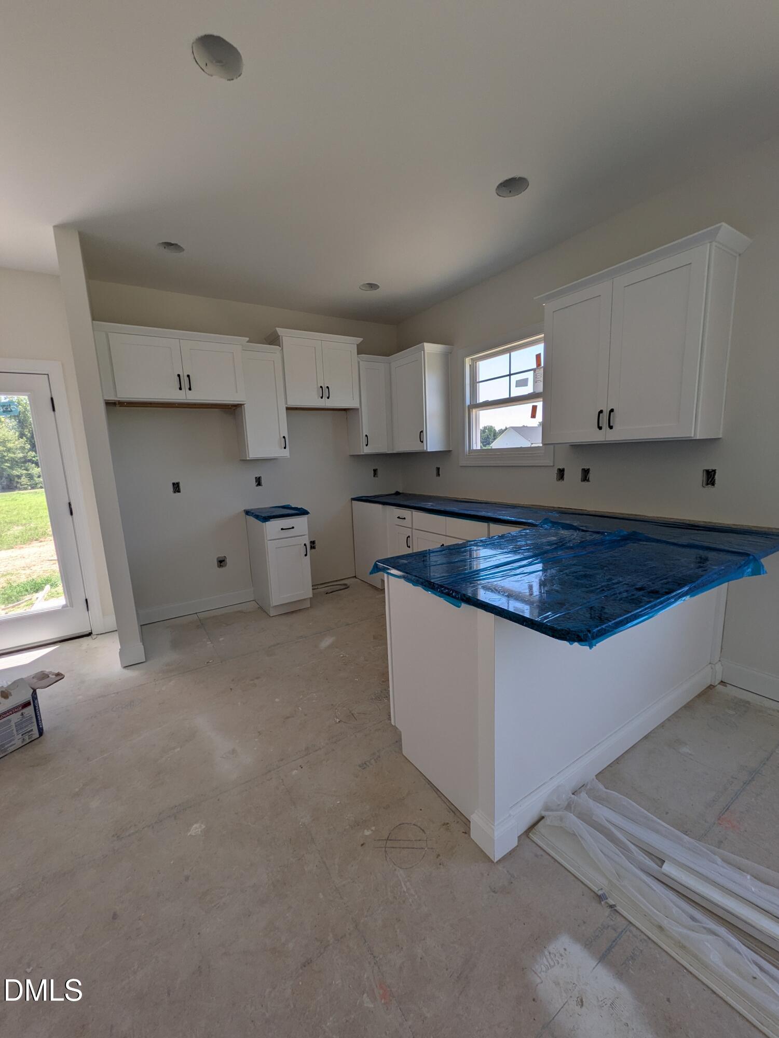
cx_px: 390
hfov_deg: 85.7
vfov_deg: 102.0
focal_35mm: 14
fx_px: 420
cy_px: 519
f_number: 2.2
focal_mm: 1.83
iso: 44
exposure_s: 1/418
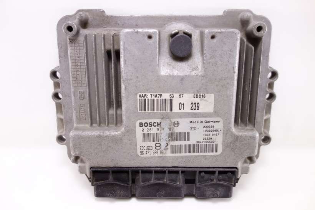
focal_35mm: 28
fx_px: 245
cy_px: 105
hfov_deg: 65.5
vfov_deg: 46.4
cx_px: 158
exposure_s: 1/80
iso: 125
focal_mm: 10.4
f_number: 1.8
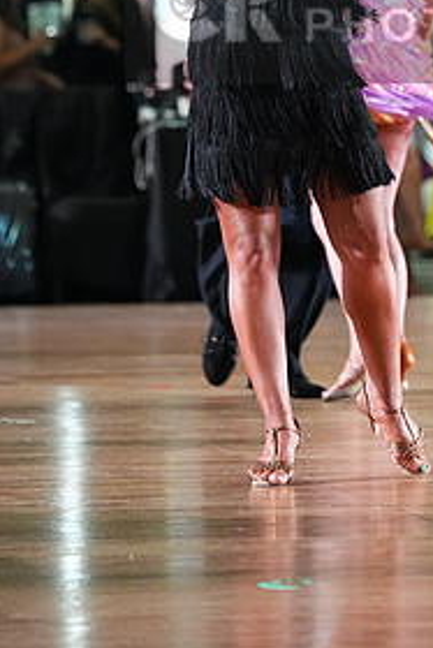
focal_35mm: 414
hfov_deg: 3.3
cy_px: 7
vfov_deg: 5.0
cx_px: 446
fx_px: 7459
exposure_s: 1/400
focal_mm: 200
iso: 8000
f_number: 4.5
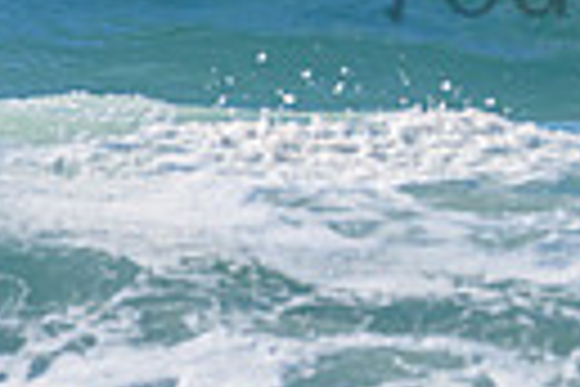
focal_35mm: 2315
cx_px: 848
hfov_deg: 0.9
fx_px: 37294
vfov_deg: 0.6
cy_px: -88
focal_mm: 500
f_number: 5.6
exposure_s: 1/2000
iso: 220
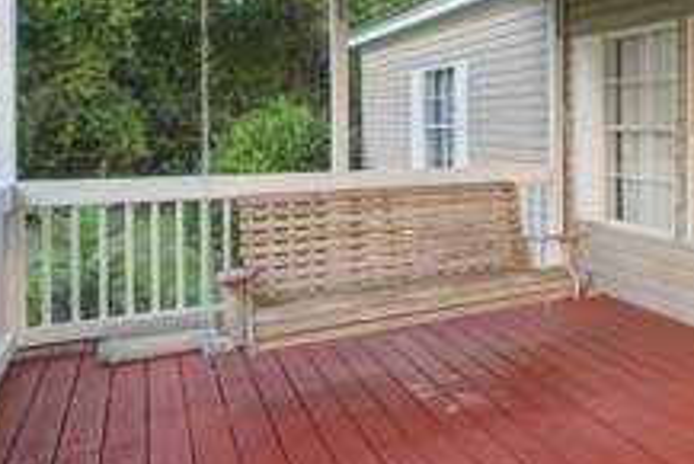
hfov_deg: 56.5
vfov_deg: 42.4
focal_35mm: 31
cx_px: 540
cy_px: 224
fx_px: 598
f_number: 8
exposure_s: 1/50
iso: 400
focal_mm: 14
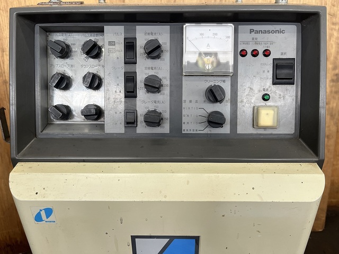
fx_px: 255
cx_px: 170
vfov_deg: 53.1
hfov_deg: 67.3
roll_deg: +0.8
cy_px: 127
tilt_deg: -25.9
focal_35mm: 26
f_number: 1.6
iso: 125
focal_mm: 5.1
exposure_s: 1/121
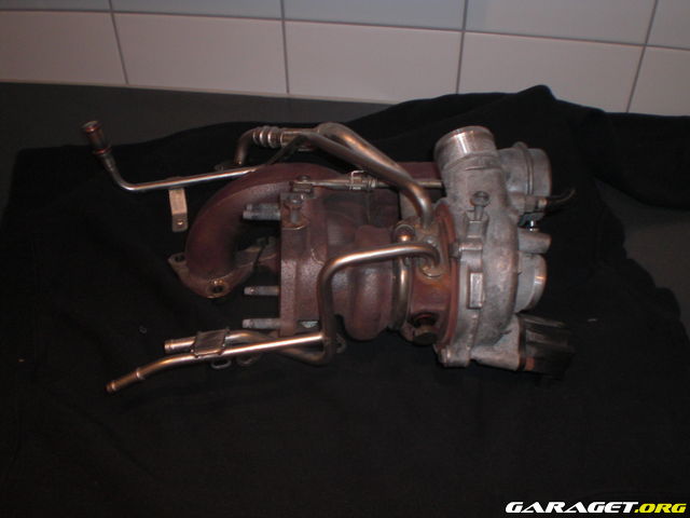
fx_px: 757
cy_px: 259
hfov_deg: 49.0
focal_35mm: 38
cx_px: 345
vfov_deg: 37.7
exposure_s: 1/30
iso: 200
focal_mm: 6.3
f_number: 3.1
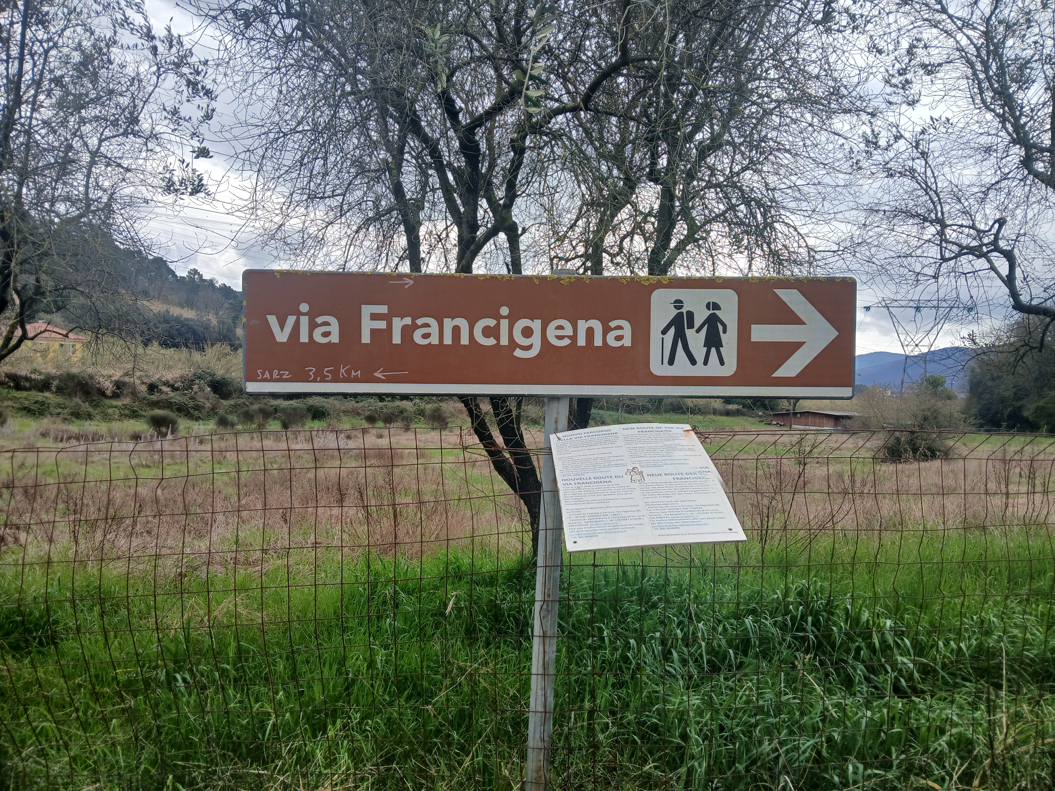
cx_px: 528
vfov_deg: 53.1
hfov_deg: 67.3
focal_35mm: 26
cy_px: 396
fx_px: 792
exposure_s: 1/335
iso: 20
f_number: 1.8
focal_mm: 3.98
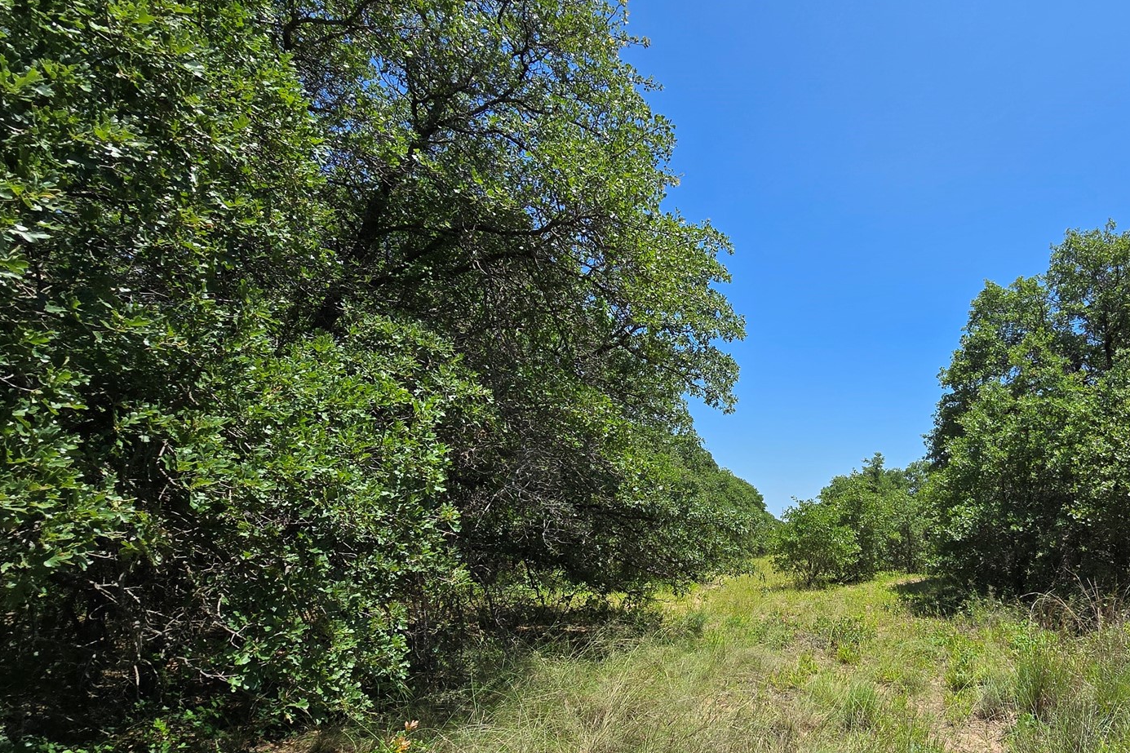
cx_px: 808
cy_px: 414
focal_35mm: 20
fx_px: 628
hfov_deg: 79.3
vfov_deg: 61.8
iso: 50
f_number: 2.2
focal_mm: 2.2
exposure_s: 1/2210
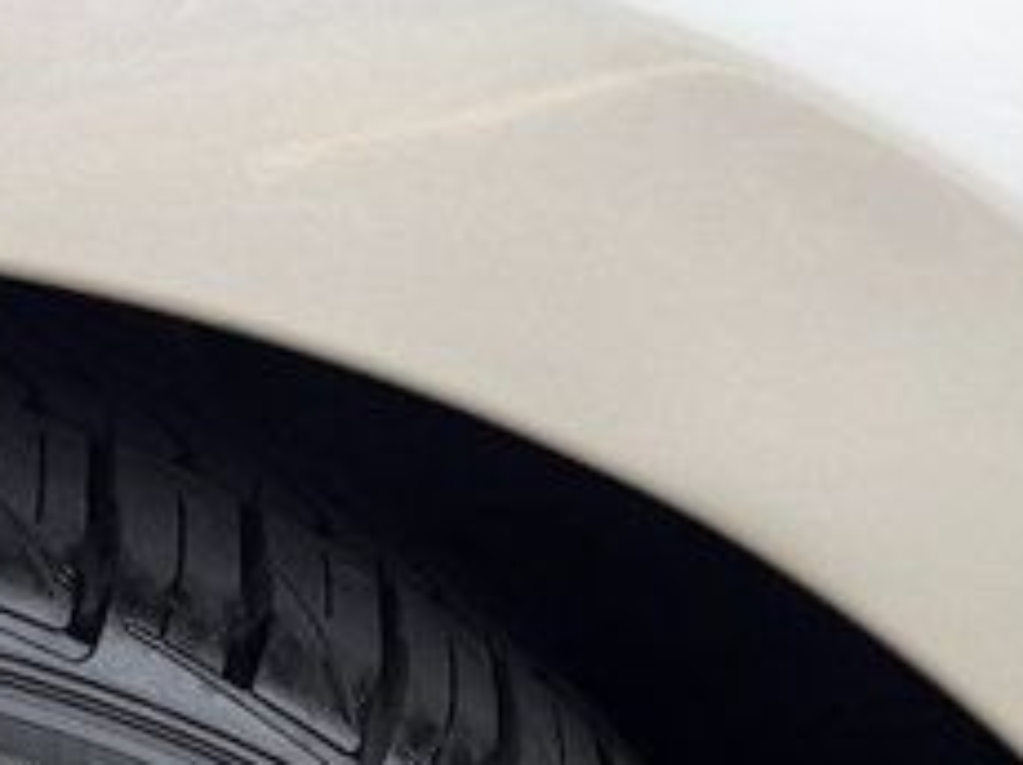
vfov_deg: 12.2
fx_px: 3159
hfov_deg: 16.4
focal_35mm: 107
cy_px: 1557
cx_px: -627
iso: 80
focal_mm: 6.76
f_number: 1.78
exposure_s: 1/992
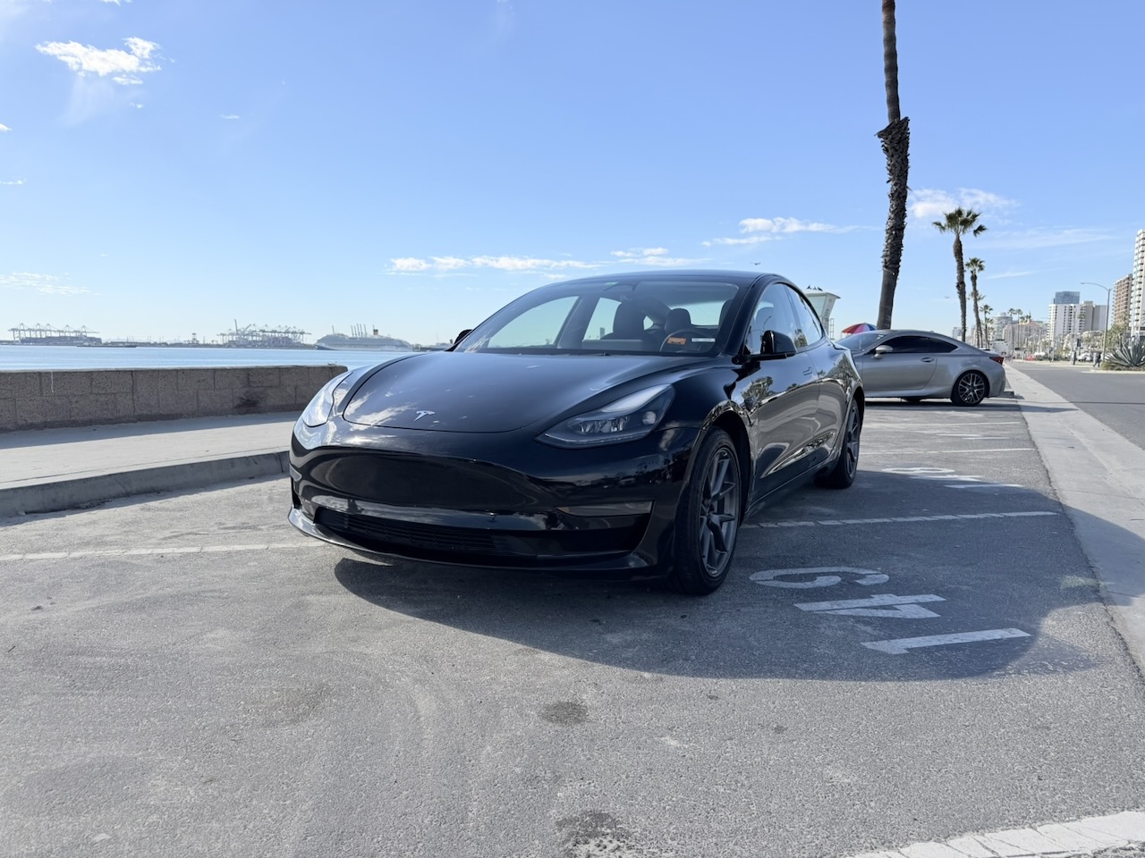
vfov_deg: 56.8
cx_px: 572
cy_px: 429
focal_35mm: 24
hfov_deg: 71.6
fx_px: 794
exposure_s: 1/4975
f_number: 1.78
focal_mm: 6.76
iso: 80
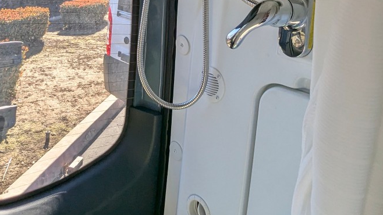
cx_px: 175
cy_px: 10
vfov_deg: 30.2
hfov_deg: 53.9
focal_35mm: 37
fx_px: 376
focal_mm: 2.35
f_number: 2.2
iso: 77
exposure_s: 1/170
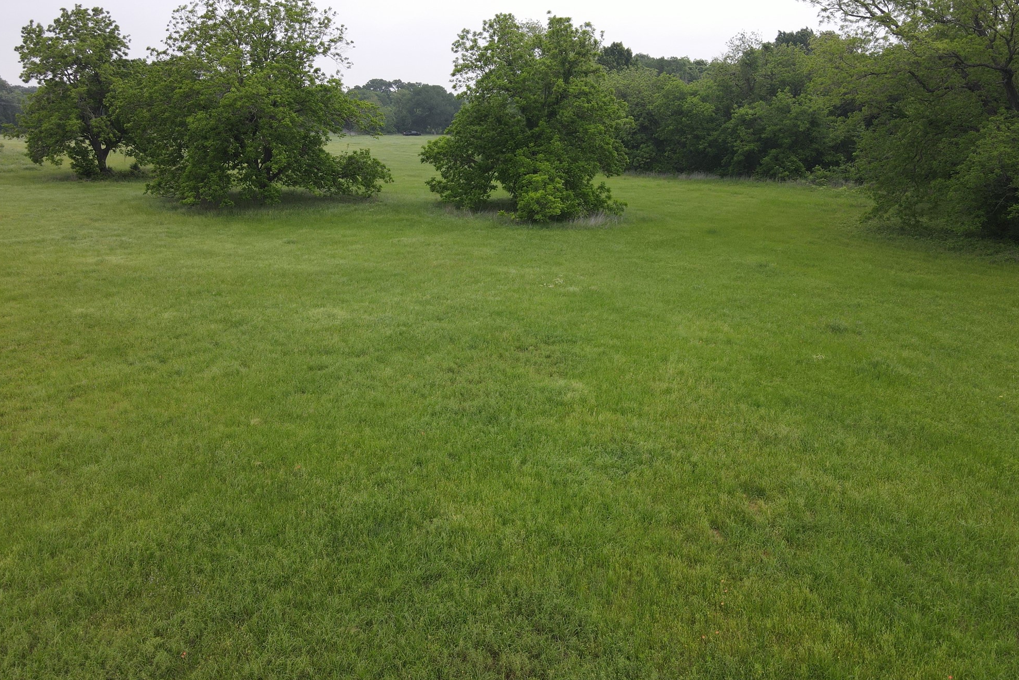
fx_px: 736
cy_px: 289
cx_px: 516
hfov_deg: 69.4
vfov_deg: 49.4
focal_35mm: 26
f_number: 2.8
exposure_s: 1/320
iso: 100
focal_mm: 4.5
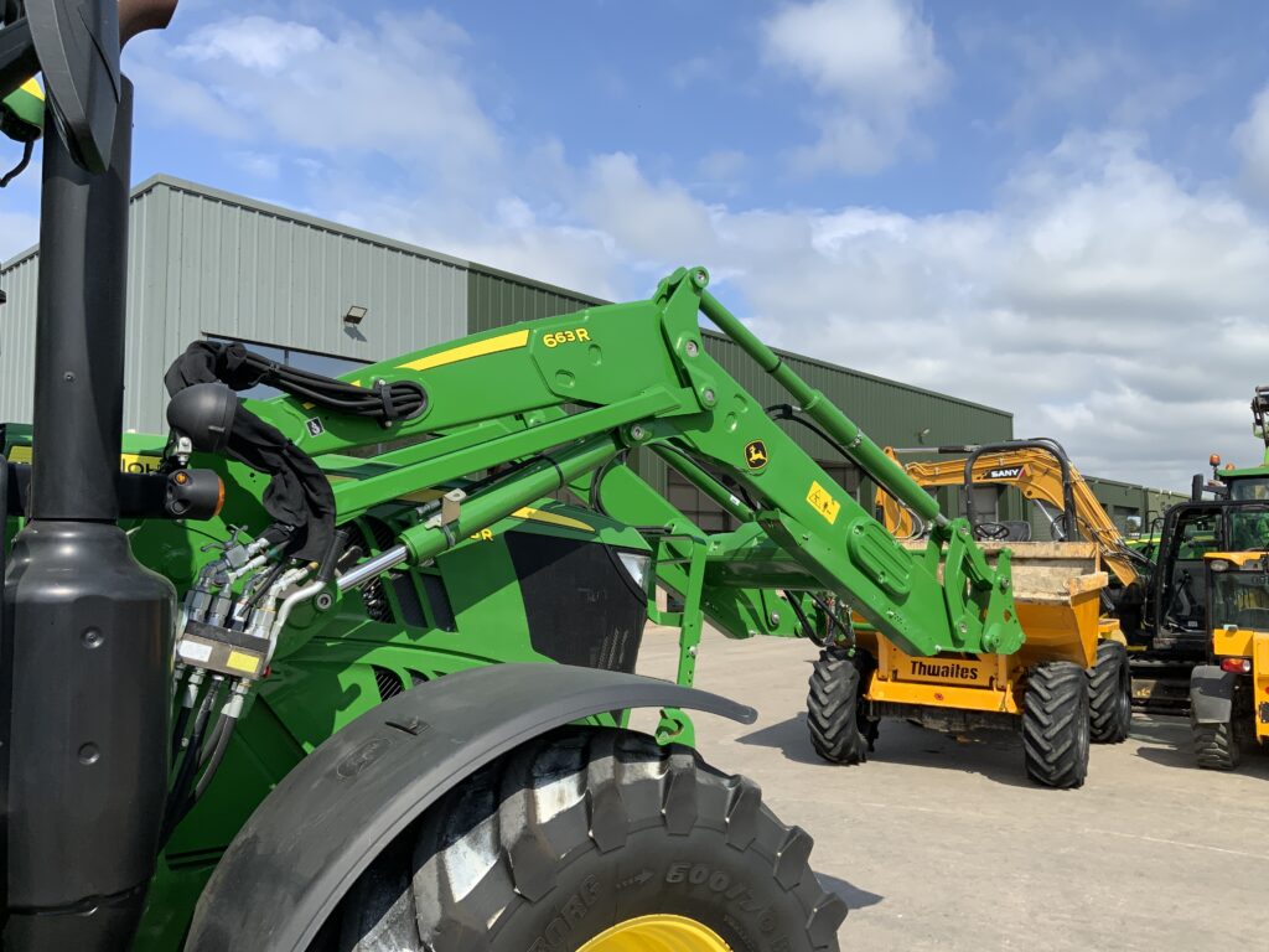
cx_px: 634
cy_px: 476
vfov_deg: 48.2
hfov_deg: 61.7
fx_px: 1063
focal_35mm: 29
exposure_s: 1/2141
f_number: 1.8
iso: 16
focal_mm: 3
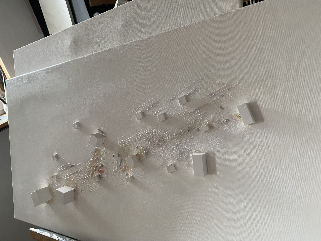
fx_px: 241
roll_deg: +16.9
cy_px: 120
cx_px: 160
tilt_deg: -20.0
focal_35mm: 26
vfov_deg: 53.1
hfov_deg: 67.3
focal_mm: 4.25
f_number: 1.8
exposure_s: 1/76
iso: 125
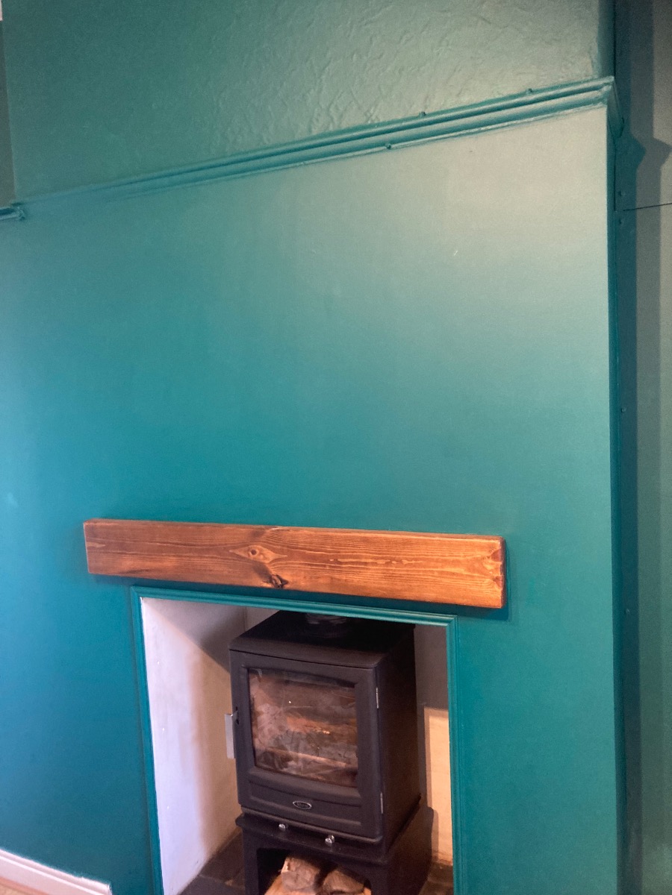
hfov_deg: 49.7
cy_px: 448
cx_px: 336
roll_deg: +2.5
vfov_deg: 63.4
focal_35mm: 28
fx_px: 725
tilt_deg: -7.0
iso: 400
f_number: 1.8
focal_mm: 3.99
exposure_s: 1/25
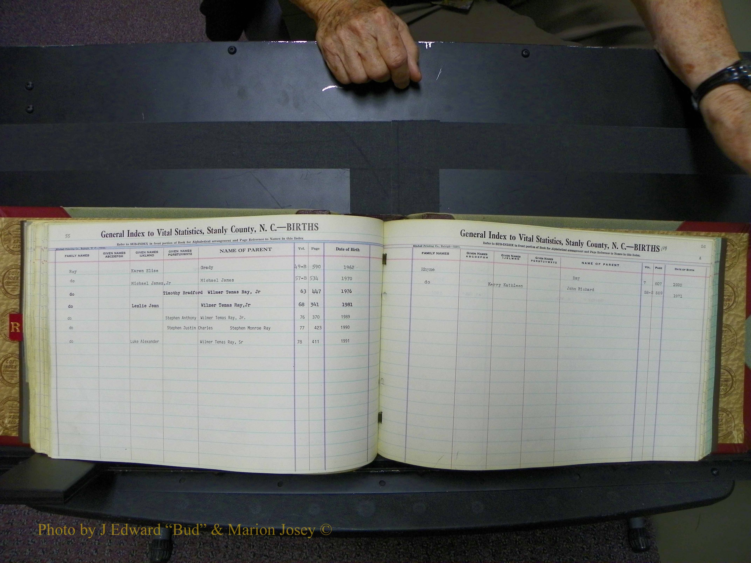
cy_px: 282
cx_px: 376
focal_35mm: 26
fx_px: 564
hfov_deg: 67.3
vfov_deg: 53.1
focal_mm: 4.6
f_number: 2.8
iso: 125
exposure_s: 1/30
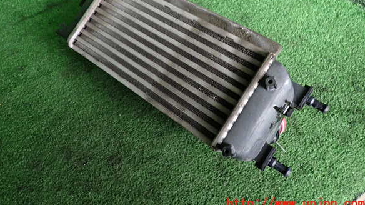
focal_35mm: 28
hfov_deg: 67.9
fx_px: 271
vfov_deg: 41.0
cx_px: 181
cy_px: 71
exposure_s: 1/30
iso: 200
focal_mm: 4.5
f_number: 2
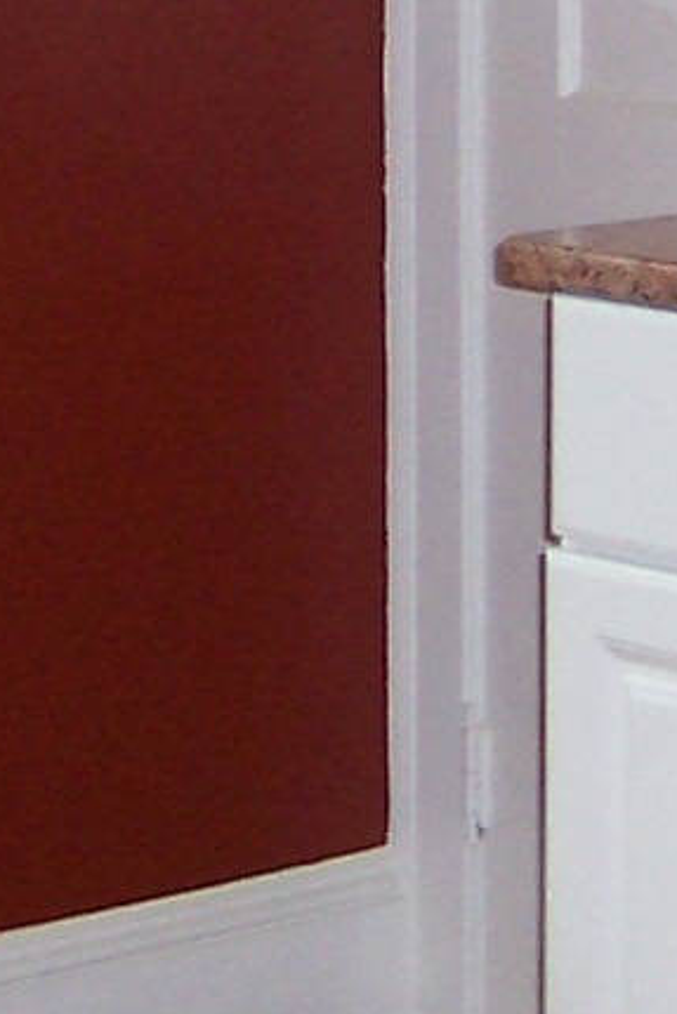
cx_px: 366
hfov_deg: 7.8
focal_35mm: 177
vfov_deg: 11.5
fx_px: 4988
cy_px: -35
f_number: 2.8
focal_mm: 5.6
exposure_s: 1/60
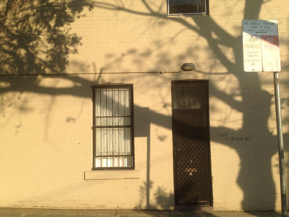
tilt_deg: +4.7
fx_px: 276
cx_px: 144
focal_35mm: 33
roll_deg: +0.8
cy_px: 108
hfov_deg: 55.4
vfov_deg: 42.9
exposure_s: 1/1022
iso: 50
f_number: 2.4
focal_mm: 4.12
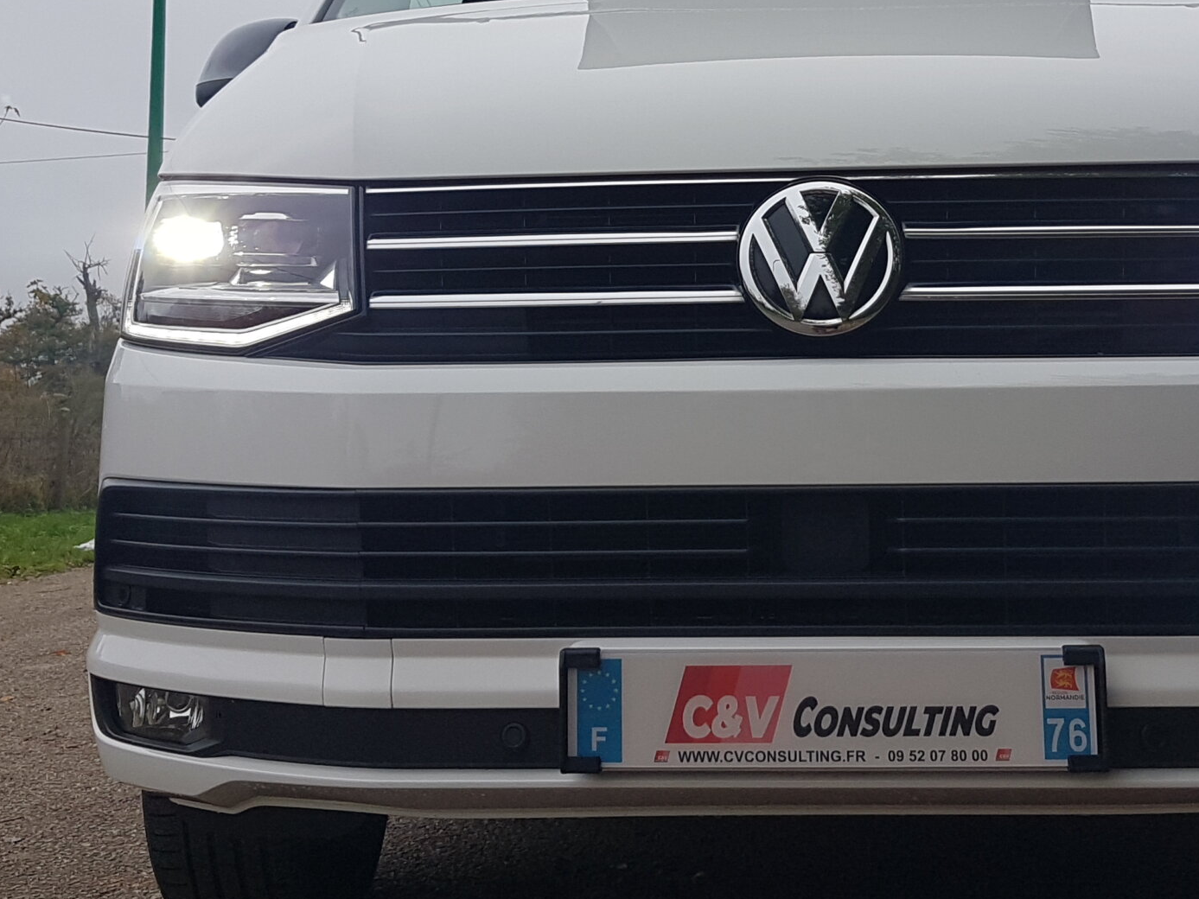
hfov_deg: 39.4
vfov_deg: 29.3
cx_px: 753
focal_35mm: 48
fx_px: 1662
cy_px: 130
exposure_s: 1/828
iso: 40
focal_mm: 4.2
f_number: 1.7
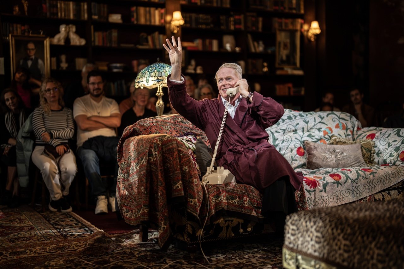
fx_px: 561
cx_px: 202
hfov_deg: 39.6
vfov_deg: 27.0
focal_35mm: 50
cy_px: 134
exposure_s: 1/250
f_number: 1.2
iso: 400
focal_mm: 50
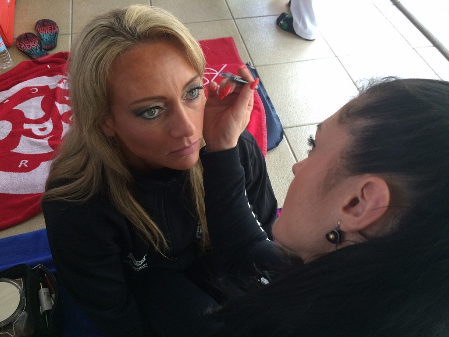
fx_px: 376
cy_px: 168
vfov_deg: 48.2
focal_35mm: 29
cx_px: 224
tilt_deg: -52.5
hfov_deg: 61.7
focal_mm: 4.15
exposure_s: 1/33
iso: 200
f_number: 2.2
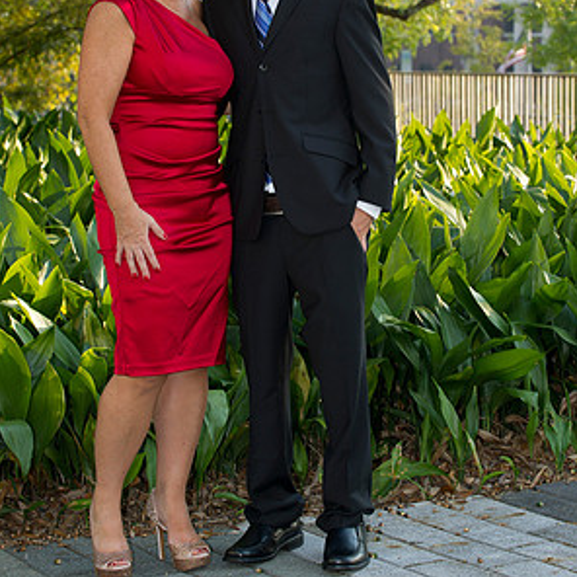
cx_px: 288
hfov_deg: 15.0
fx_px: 2188
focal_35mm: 116
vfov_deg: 15.0
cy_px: 195
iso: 320
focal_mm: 90
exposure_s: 1/125
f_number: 5.6
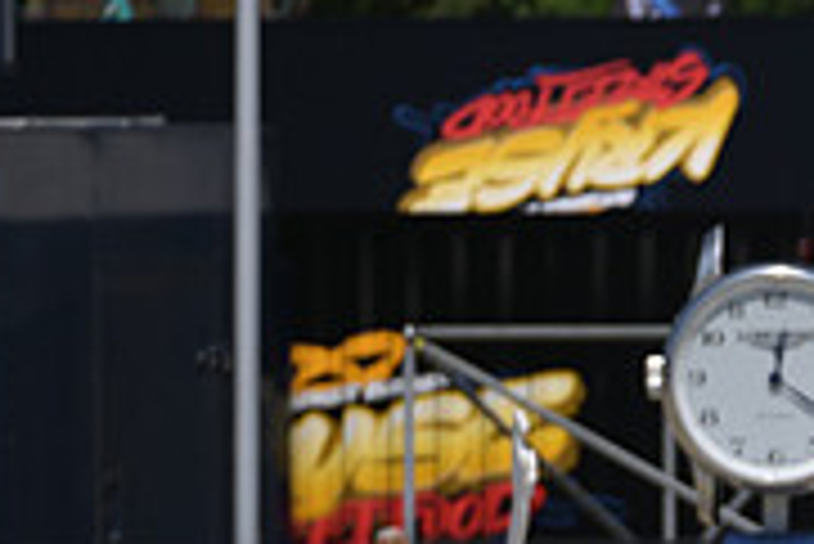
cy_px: 461
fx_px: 29032
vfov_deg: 1.1
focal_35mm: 1283
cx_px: 1282
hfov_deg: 1.6
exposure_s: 1/1250
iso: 110
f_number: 5
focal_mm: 400
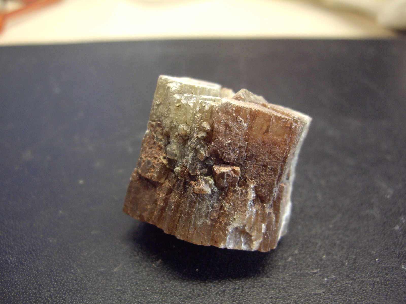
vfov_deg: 37.7
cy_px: 152
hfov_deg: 49.0
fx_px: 446
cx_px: 203
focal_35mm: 38
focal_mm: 7.9
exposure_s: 1/20
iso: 200
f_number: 2.8
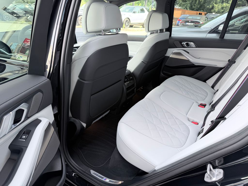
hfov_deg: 71.6
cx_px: 124
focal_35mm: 24
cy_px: 93
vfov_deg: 56.8
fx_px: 172
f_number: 1.78
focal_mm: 6.76
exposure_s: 1/121
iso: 64
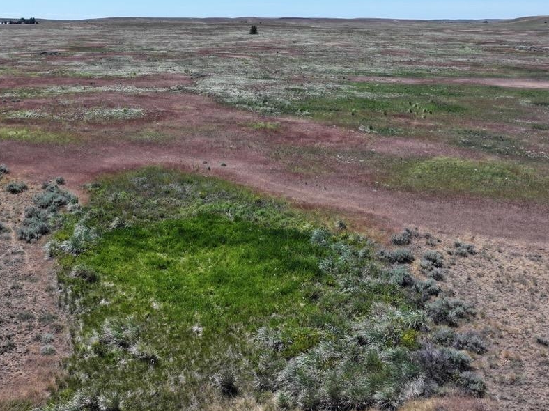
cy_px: 158
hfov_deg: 46.9
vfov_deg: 36.6
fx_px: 618
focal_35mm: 39
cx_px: 169
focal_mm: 12.29
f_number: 2.8
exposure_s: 1/2500
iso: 140
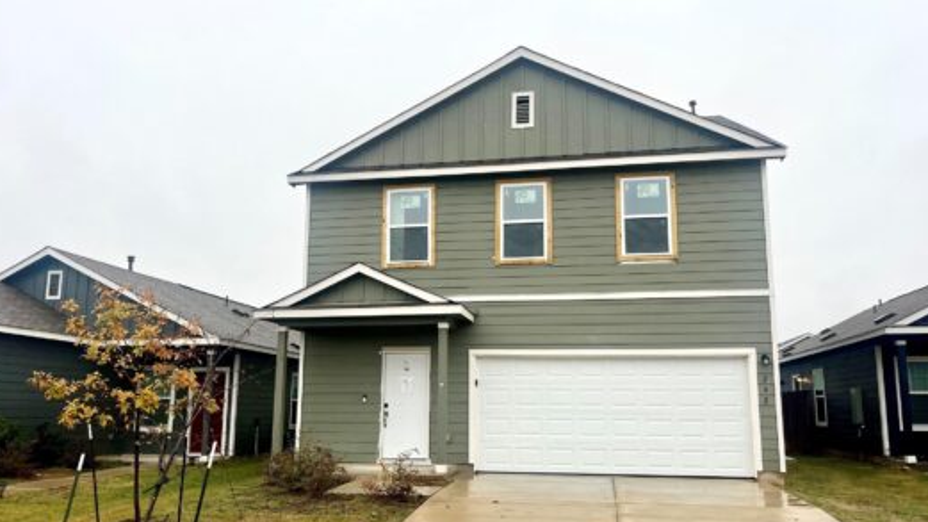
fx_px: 714
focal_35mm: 29
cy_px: 298
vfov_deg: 40.1
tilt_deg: +8.7
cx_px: 462
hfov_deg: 66.1
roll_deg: -1.0
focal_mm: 5.1
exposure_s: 1/508
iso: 50
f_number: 1.6
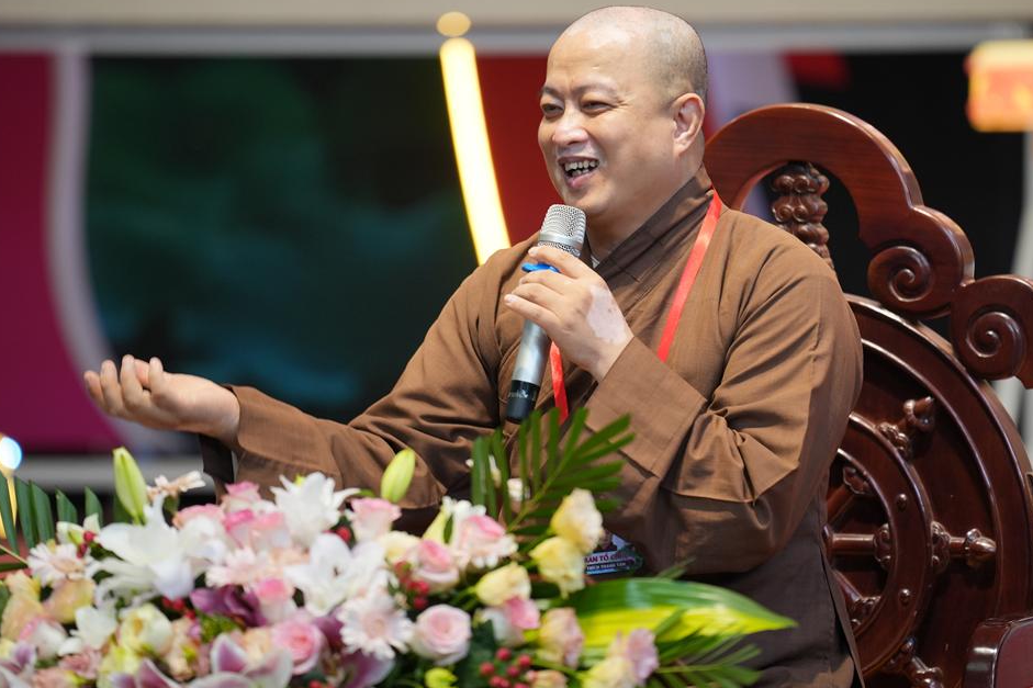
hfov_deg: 8.1
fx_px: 7315
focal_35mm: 255
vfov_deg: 5.4
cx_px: 503
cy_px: 284
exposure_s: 1/125
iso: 1250
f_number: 2.8
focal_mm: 200
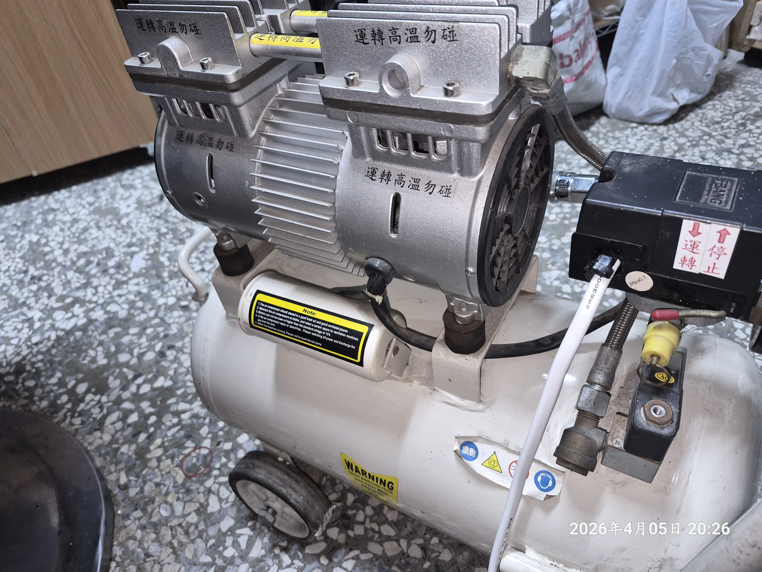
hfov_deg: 73.9
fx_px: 506
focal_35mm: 23
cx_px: 381
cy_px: 286
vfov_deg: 58.9
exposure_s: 1/20
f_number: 1.8
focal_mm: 5.4
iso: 125
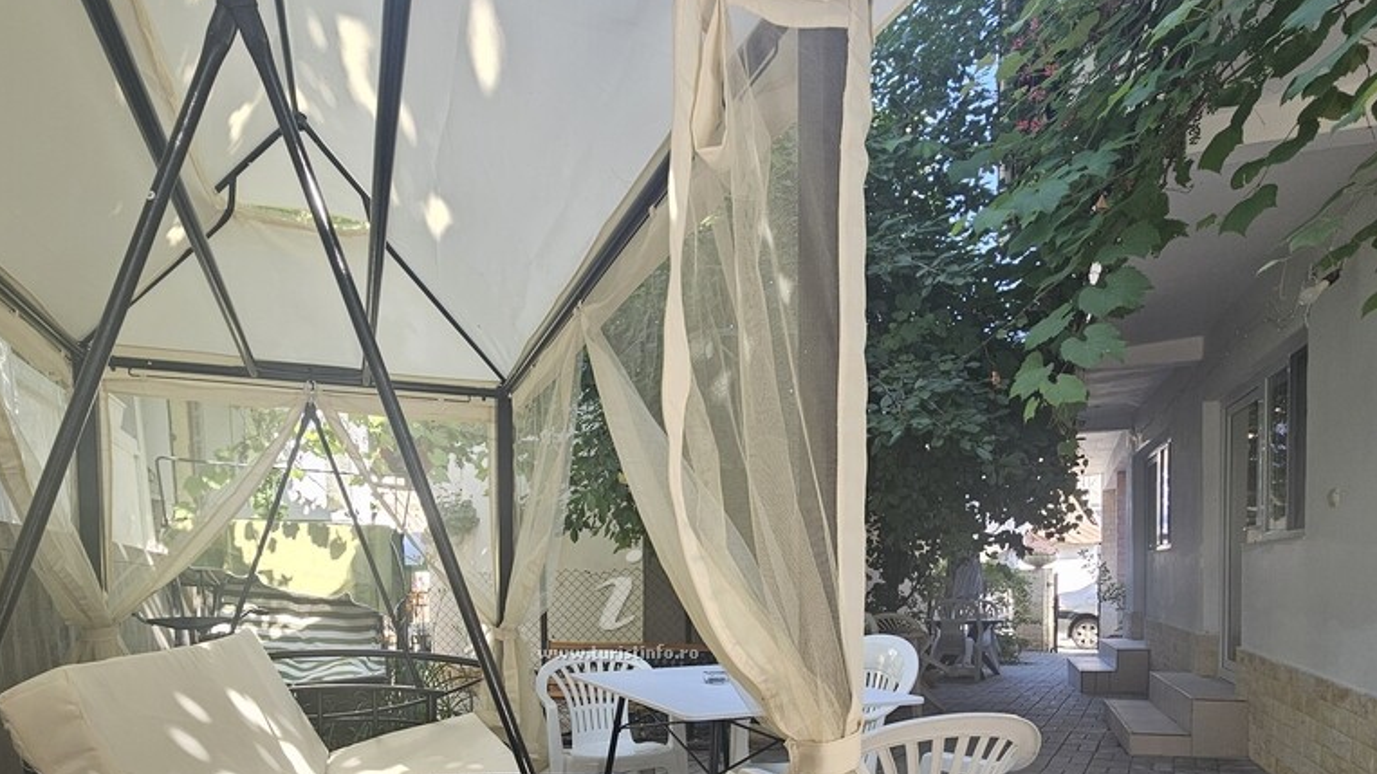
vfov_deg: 54.6
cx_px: 628
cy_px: 612
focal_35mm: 19
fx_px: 694
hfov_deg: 89.4
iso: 50
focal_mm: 2.2
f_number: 2.2
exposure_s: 1/107
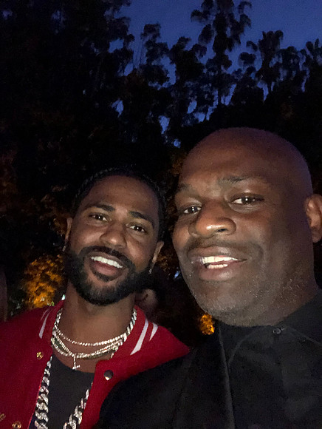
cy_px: 214
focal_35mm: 32
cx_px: 161
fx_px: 396
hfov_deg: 44.2
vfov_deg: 56.8
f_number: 2.2
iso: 2000
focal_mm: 2.87
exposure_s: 1/16
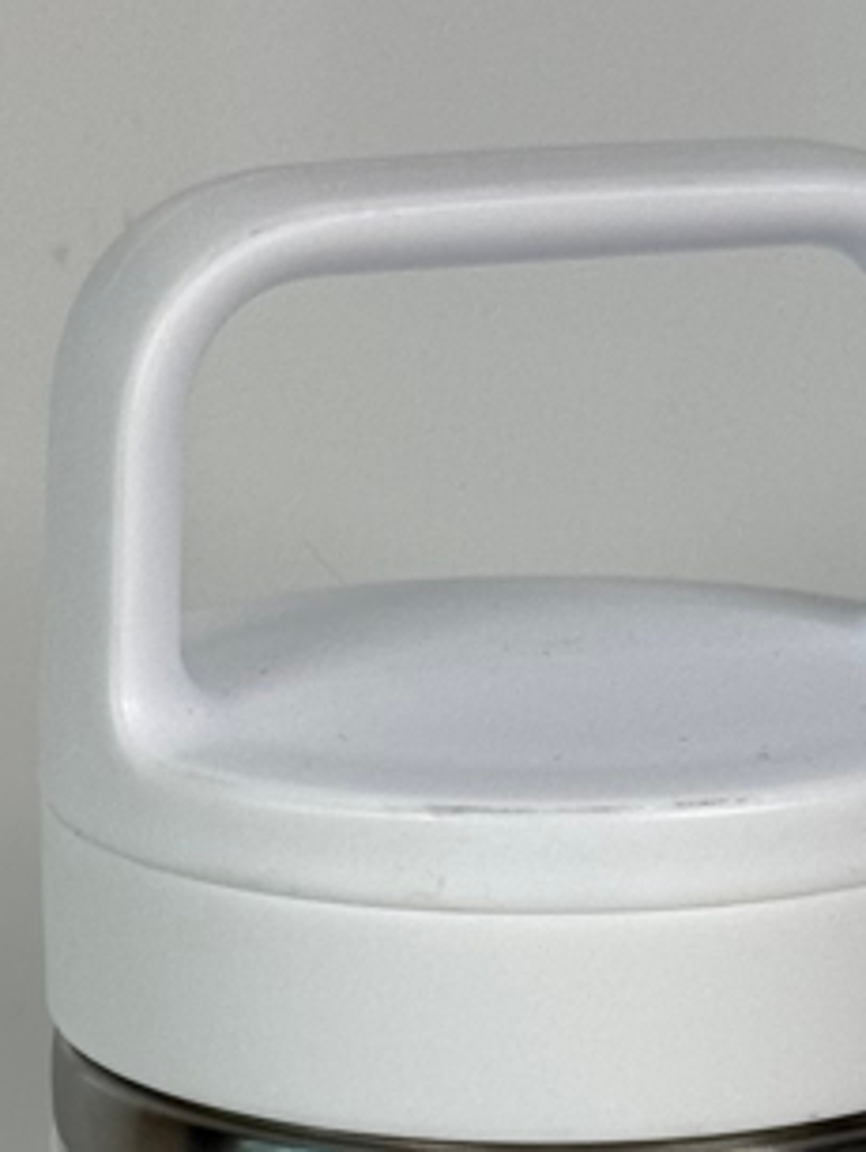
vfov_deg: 10.0
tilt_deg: -23.9
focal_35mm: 188
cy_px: 1992
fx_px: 6262
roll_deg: +0.6
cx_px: 625
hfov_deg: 7.9
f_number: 1.78
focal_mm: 6.76
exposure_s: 1/906
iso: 80
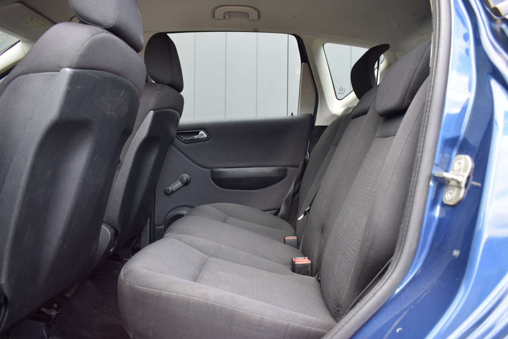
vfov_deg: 43.6
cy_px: 170
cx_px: 254
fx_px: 423
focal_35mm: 30
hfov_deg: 61.9
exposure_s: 1/80
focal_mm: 20
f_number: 4.5
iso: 400
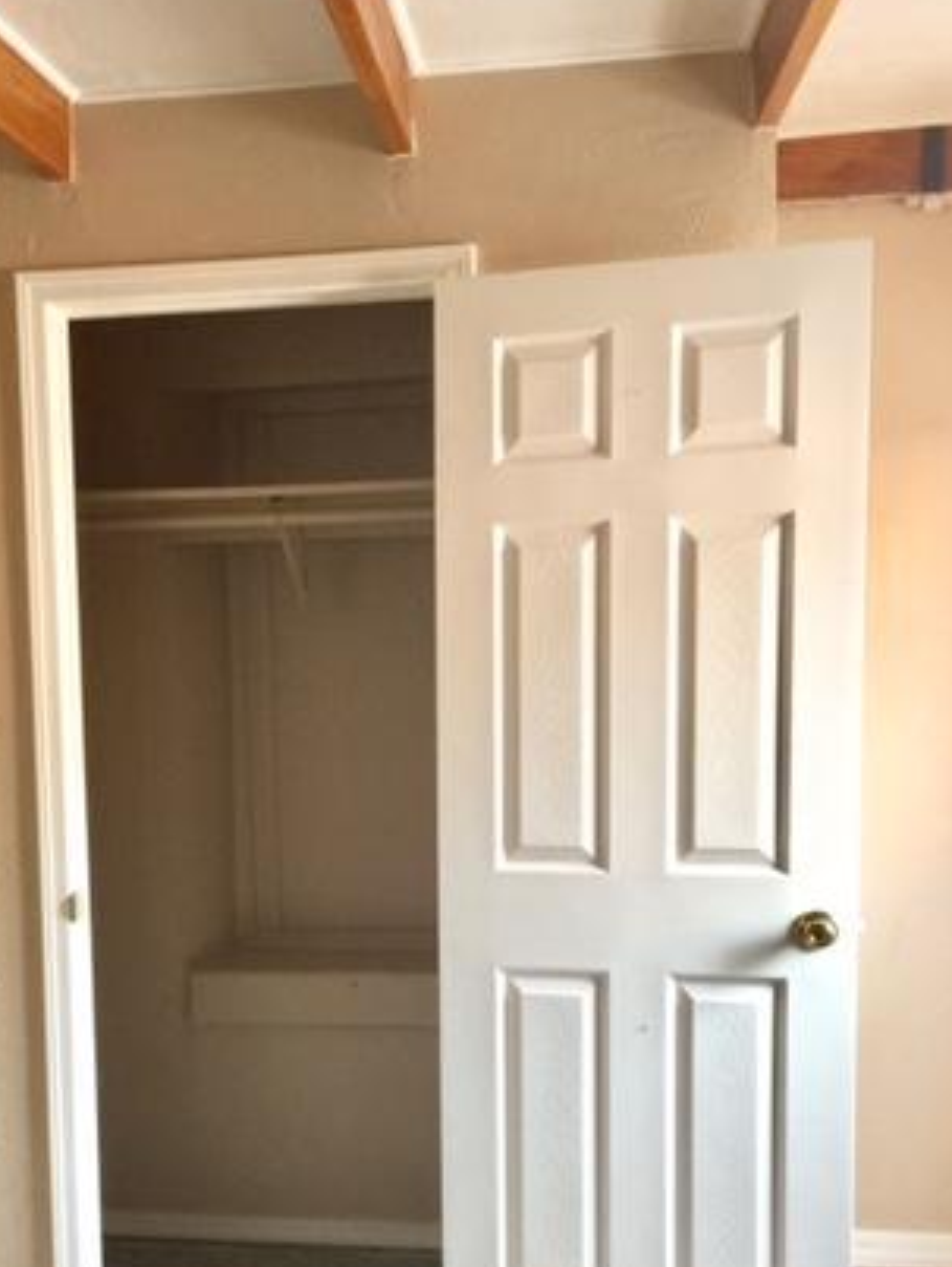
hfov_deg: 31.1
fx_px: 1684
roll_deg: +1.2
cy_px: 861
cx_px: 258
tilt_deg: -7.8
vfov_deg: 40.6
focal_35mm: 46
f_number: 2.2
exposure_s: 1/15
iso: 50
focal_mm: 4.15
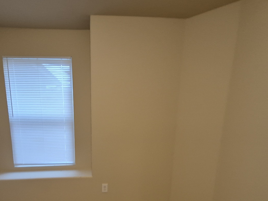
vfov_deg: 69.4
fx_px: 139
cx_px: 105
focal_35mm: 18
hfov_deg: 86.5
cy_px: 135
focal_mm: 1.74
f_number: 2.2
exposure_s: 1/60
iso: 320
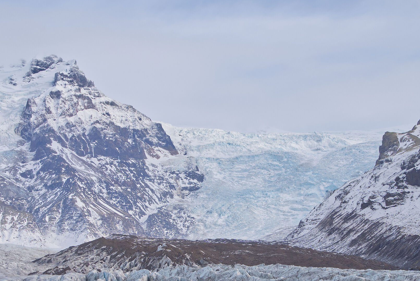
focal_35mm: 104
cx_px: 263
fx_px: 1214
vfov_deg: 13.2
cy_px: 193
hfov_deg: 19.6
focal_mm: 70
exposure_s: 1/800
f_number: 8
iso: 400
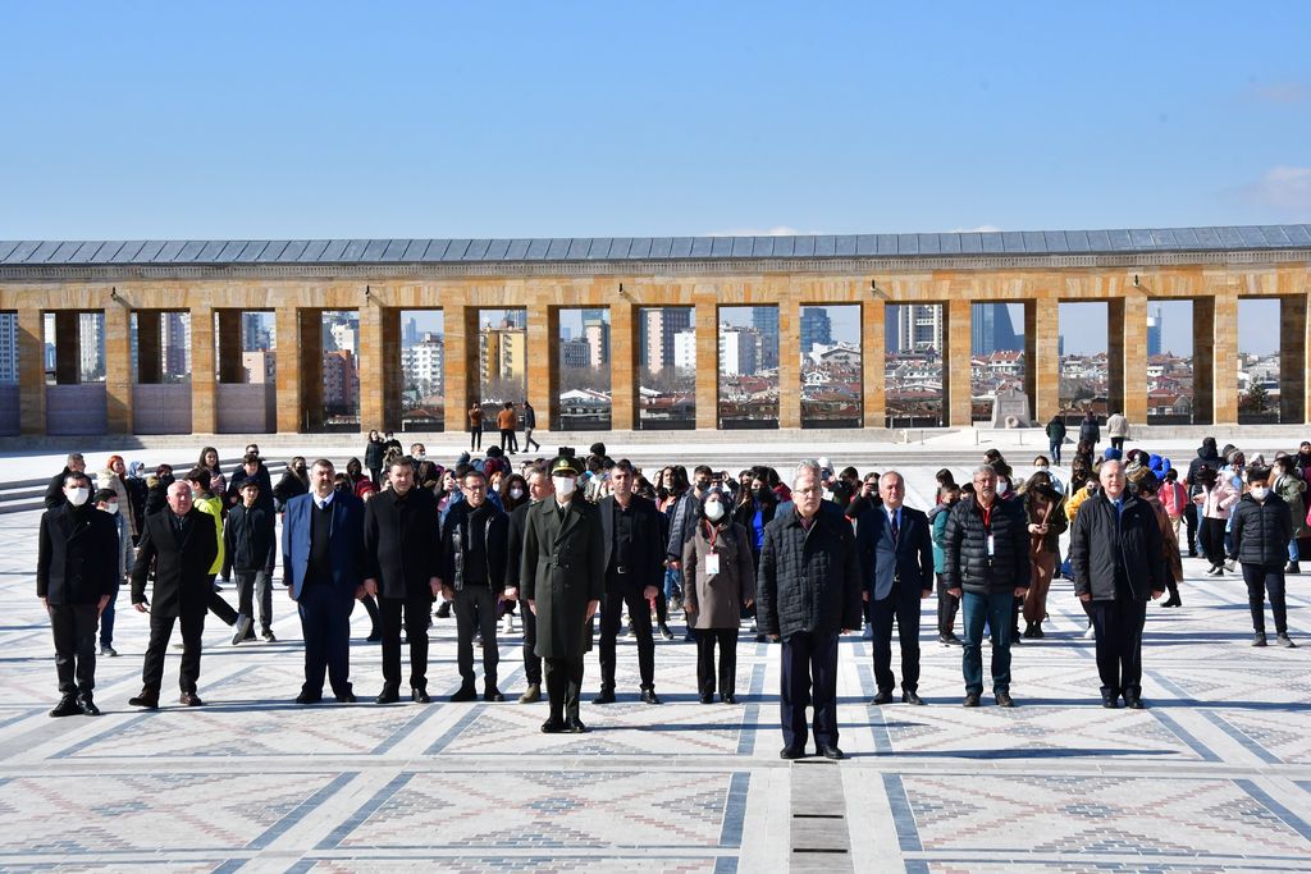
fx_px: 2731
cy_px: 437
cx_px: 656
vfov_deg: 18.2
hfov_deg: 27.0
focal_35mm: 75
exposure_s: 1/1250
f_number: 18
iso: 1250
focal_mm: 50
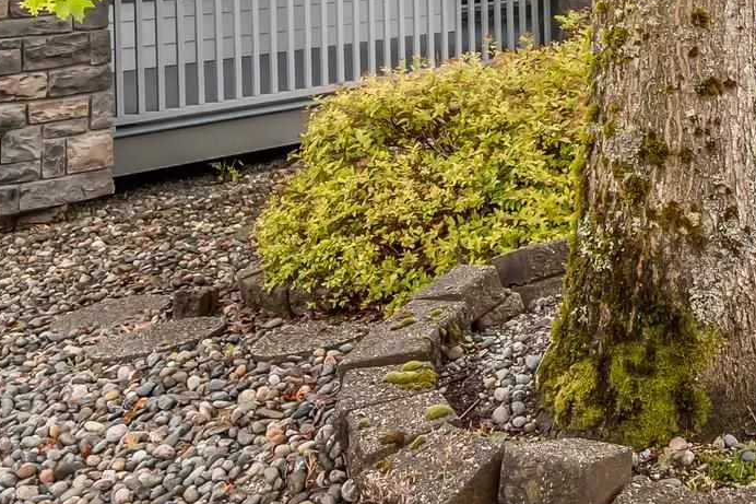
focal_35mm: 50
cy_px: -97
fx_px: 1050
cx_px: 738
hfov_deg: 36.1
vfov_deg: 24.5
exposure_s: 1/80
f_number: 4
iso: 80
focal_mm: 10
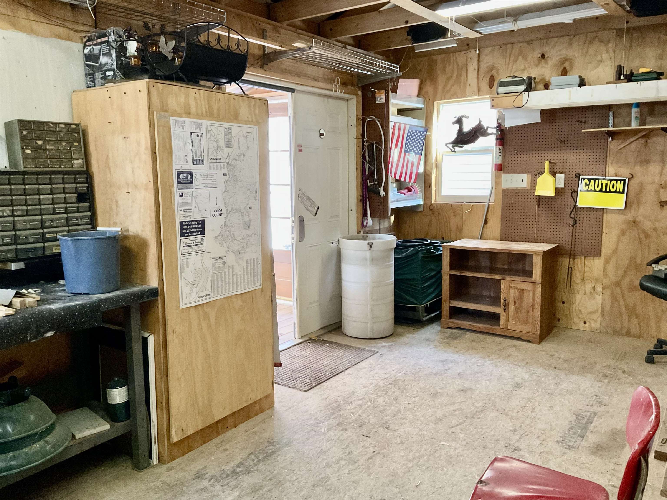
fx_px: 559
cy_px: 250
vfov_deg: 48.2
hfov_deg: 61.7
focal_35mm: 29
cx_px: 334
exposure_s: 1/30
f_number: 1.8
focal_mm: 3
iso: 400
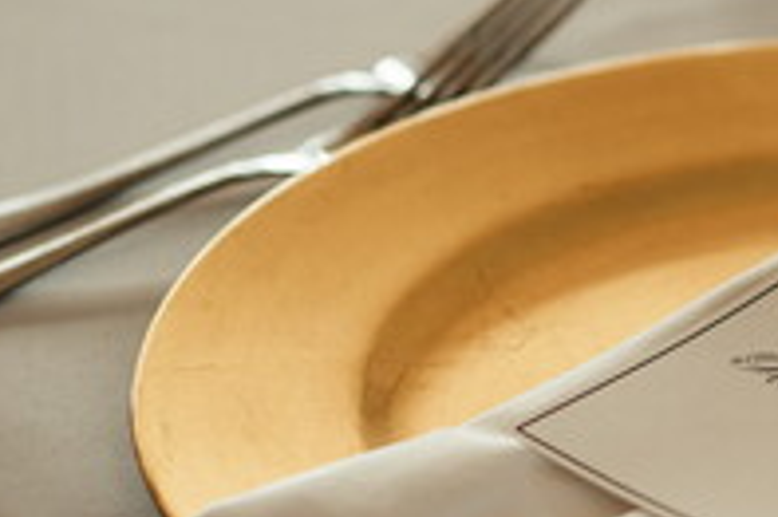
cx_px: 869
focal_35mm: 255
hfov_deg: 8.0
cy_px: 320
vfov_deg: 5.4
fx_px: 5506
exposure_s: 1/640
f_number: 2.5
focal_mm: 85
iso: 320
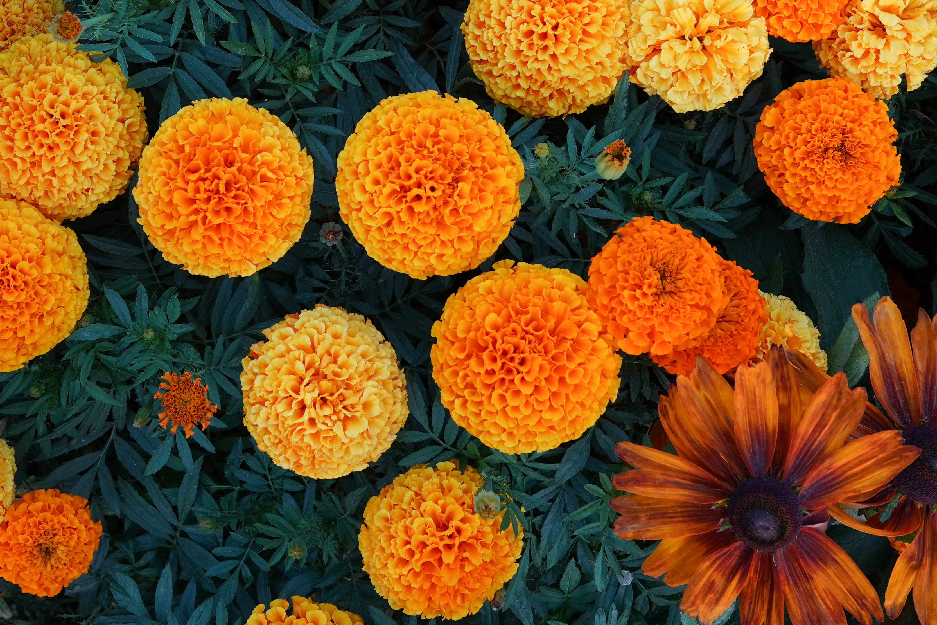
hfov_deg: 31.8
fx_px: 1640
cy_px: 63
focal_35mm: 63
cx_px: 385
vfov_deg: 21.1
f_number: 8
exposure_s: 1/50
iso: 250
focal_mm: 35
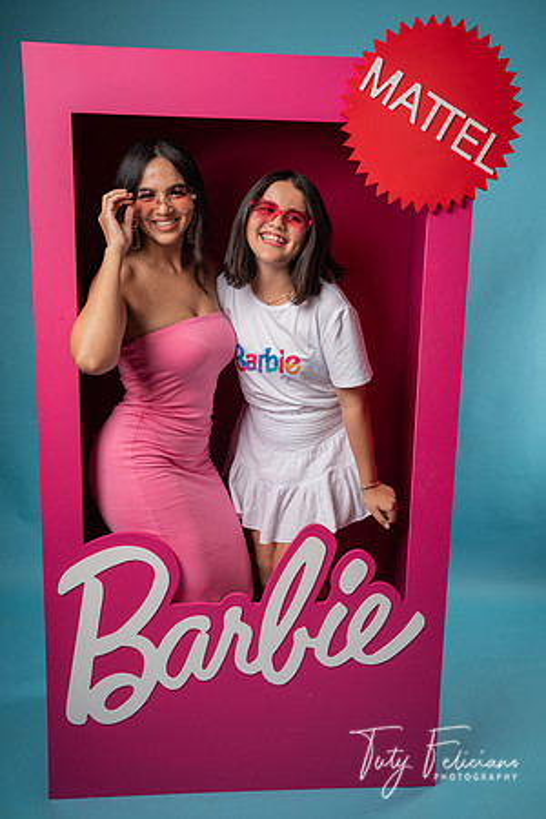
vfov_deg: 54.4
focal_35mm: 35
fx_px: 796
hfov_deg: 37.9
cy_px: 410
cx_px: 273
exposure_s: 1/200
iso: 250
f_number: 6.3
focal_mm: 35
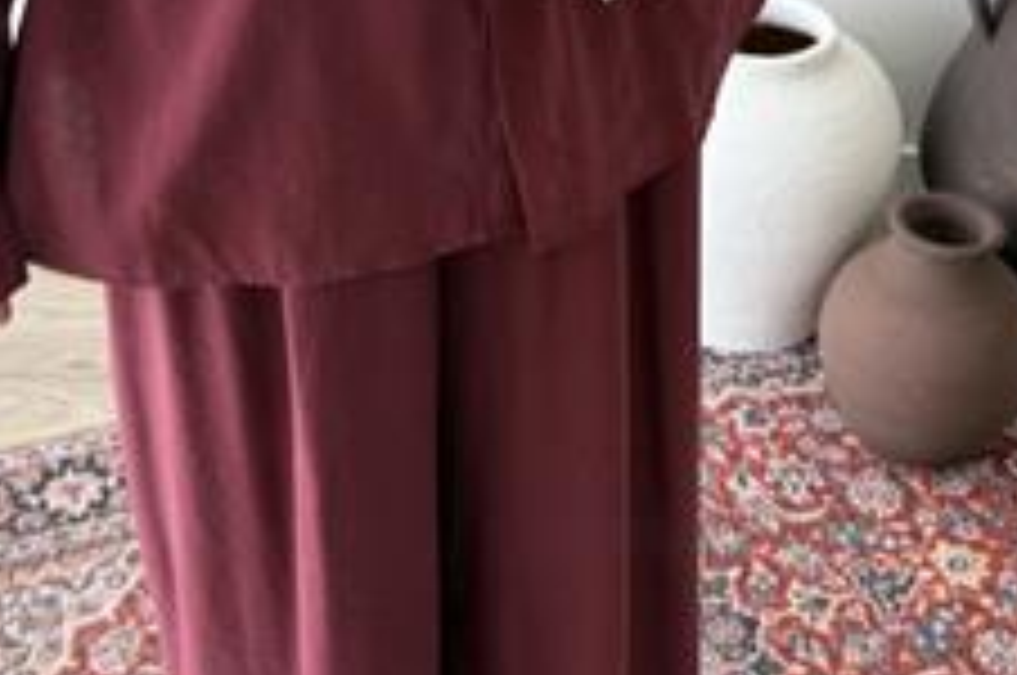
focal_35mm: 59
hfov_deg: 34.0
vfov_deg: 22.5
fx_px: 1664
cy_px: 97
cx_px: 464
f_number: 1.78
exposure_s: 1/117
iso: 200
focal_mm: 6.76
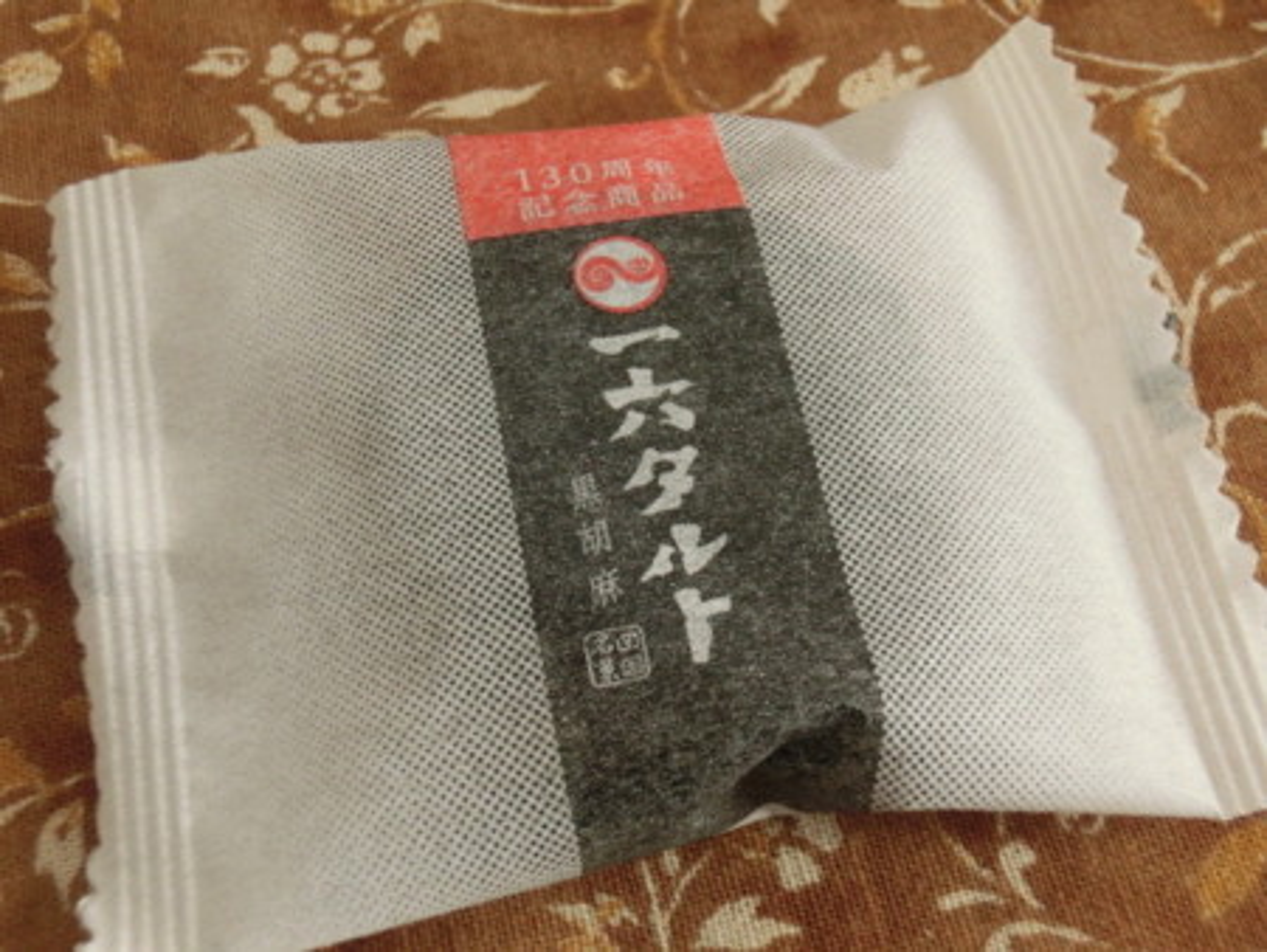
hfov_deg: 33.8
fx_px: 2087
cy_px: 476
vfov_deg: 25.7
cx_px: 634
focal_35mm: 57
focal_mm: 10.11
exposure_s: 1/125
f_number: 4.5
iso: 500
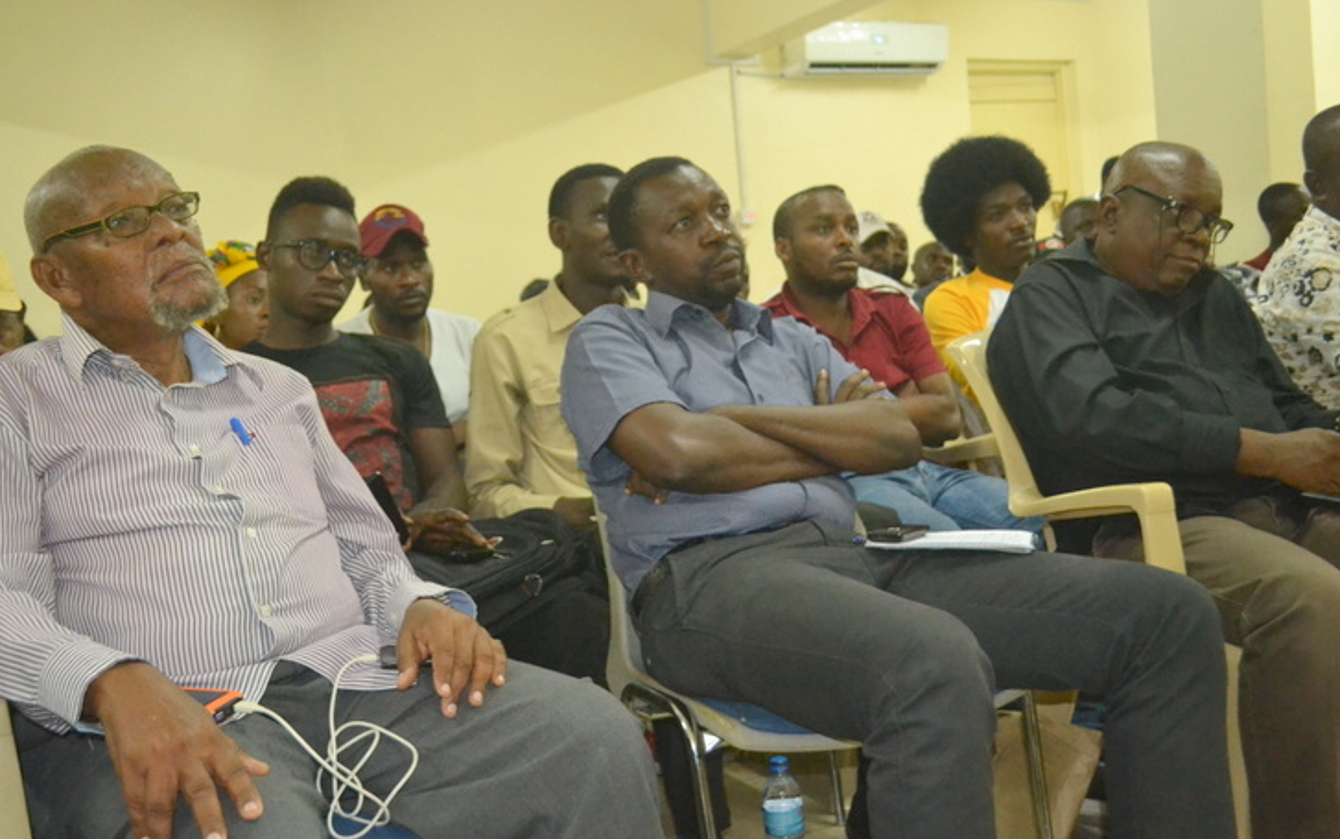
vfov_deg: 34.4
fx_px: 1352
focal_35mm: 37
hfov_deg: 52.7
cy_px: 470
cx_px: 629
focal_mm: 22
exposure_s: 1/60
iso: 3200
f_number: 4
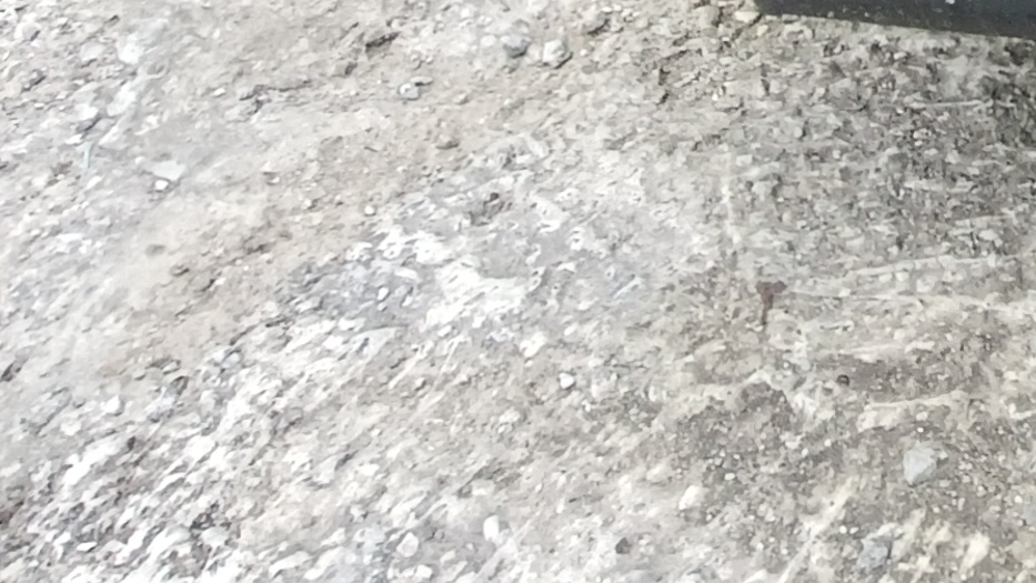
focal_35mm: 61
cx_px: 1502
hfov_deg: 26.3
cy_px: -663
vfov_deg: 15.0
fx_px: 1676
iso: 64
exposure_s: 1/165
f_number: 2.2
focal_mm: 1.68
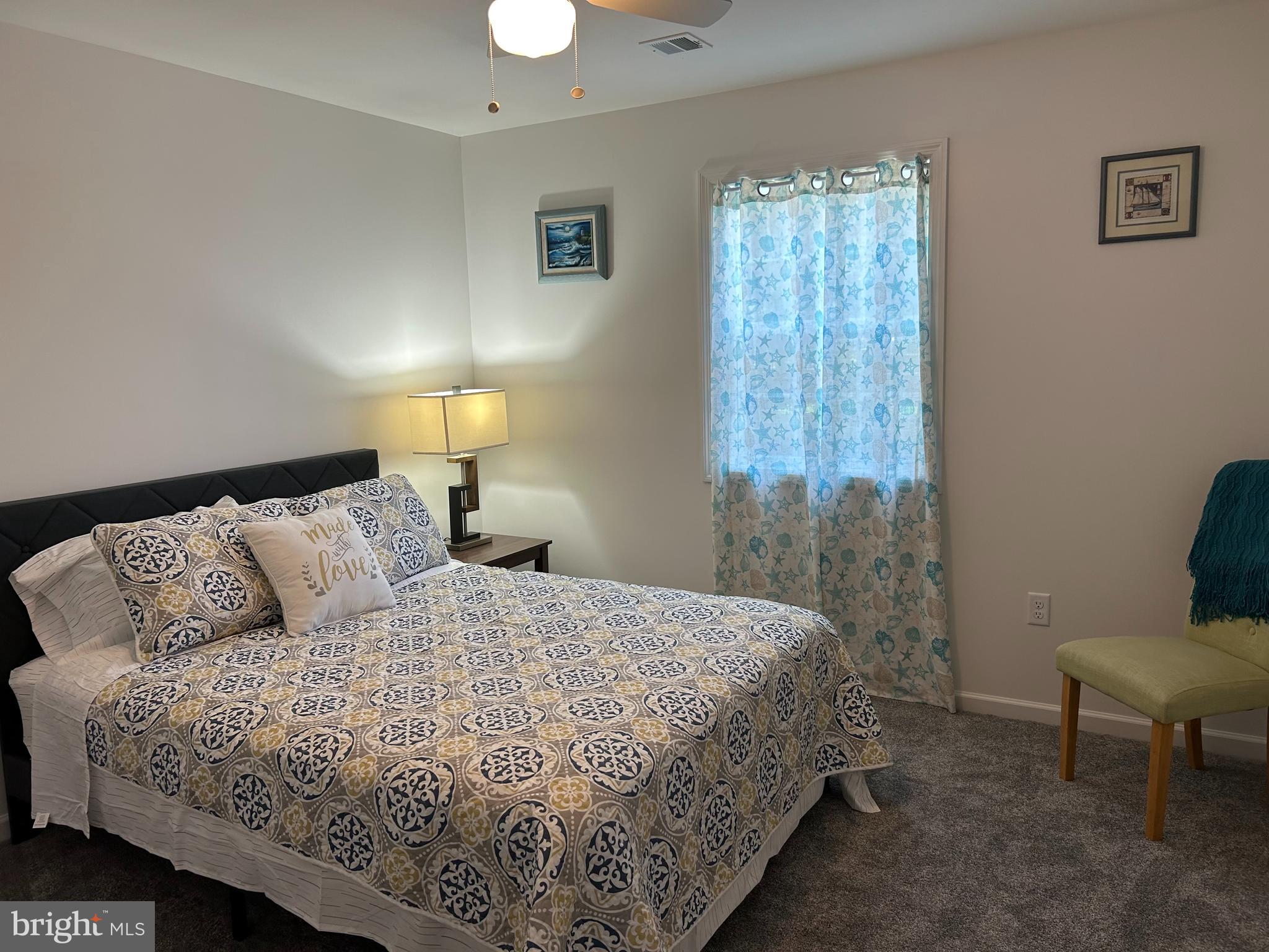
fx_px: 953
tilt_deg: -7.8
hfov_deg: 67.3
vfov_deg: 53.1
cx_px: 634
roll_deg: +1.8
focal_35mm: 26
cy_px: 476
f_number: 1.5
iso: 64
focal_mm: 5.7
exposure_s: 1/120
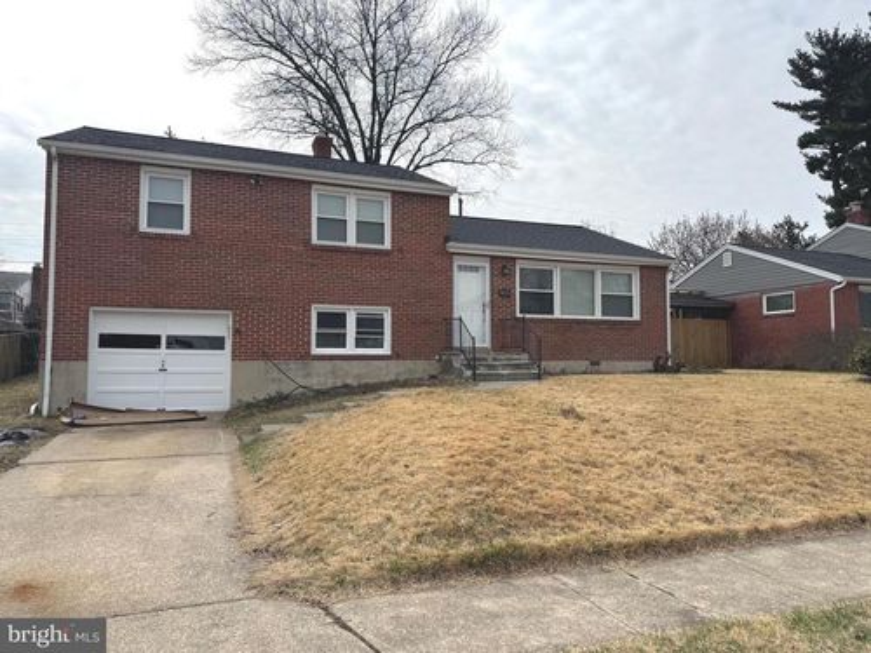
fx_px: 604
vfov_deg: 56.8
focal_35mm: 24
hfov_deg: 71.6
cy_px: 326
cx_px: 436
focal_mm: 6.76
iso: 80
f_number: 1.78
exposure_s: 1/10417
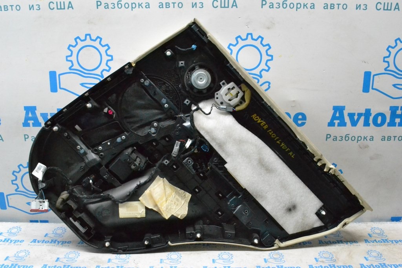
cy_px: 134
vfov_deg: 40.0
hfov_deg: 57.2
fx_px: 369
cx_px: 201
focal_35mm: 33
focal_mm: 22
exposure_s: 1/125
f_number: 10
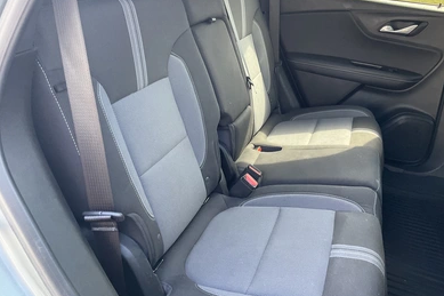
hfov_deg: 60.3
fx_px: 382
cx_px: 226
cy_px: 128
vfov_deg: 42.2
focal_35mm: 31
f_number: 1.8
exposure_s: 1/60
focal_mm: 3
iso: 80
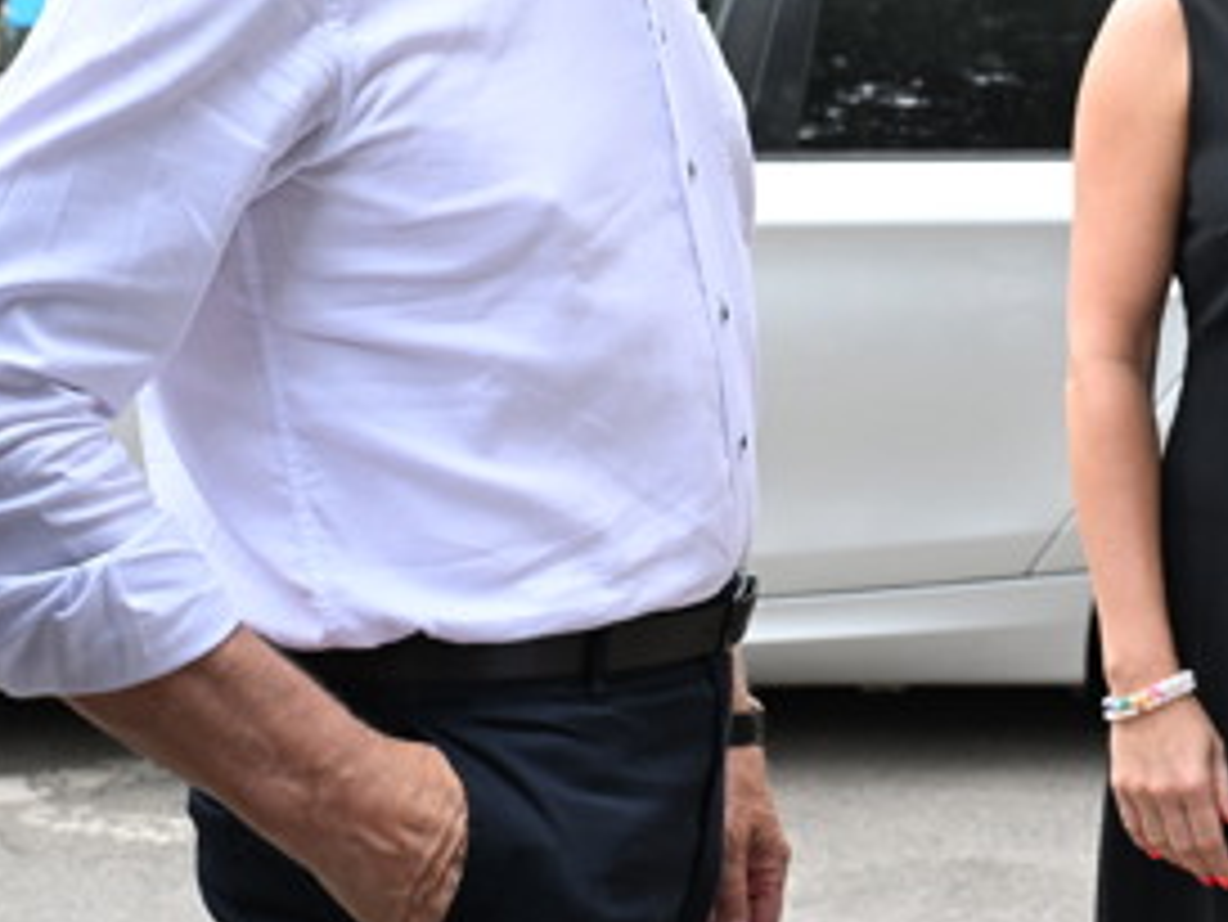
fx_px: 3017
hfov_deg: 22.3
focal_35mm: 85
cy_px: 130
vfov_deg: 17.2
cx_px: 1156
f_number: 5
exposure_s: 1/320
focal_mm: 35
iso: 2000
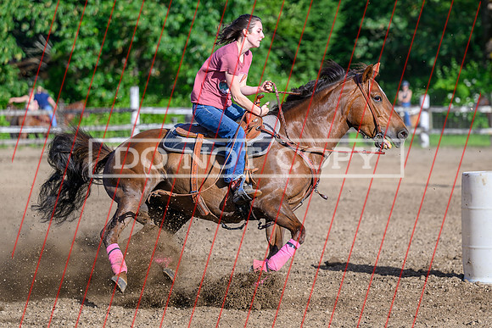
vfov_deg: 8.5
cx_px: 291
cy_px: 185
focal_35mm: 161
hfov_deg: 12.8
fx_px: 2196
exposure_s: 1/2500
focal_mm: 110
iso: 200
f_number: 2.8
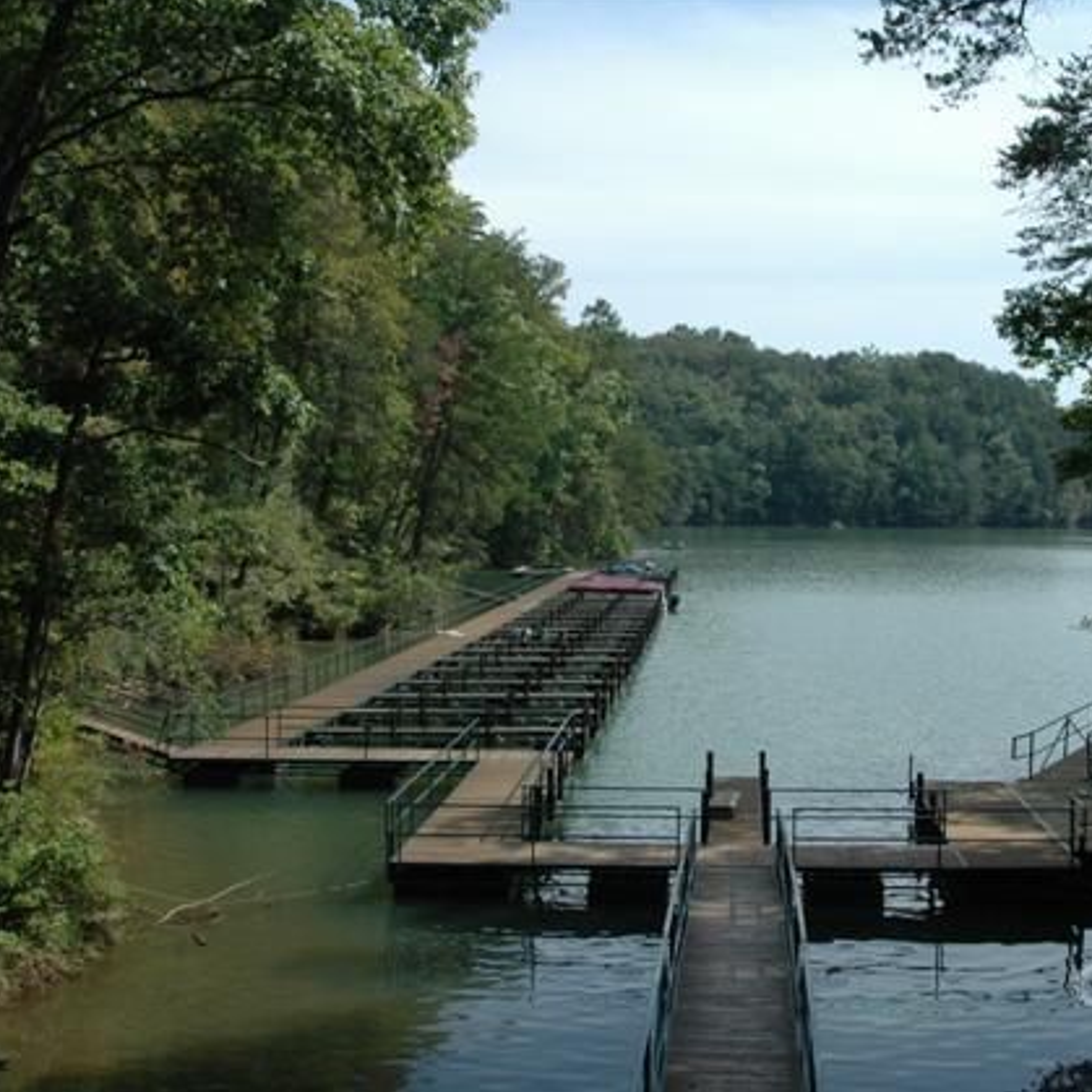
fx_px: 1736
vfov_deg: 34.9
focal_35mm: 49
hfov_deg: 34.6
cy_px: 542
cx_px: 730
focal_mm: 25
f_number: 9
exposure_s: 1/500
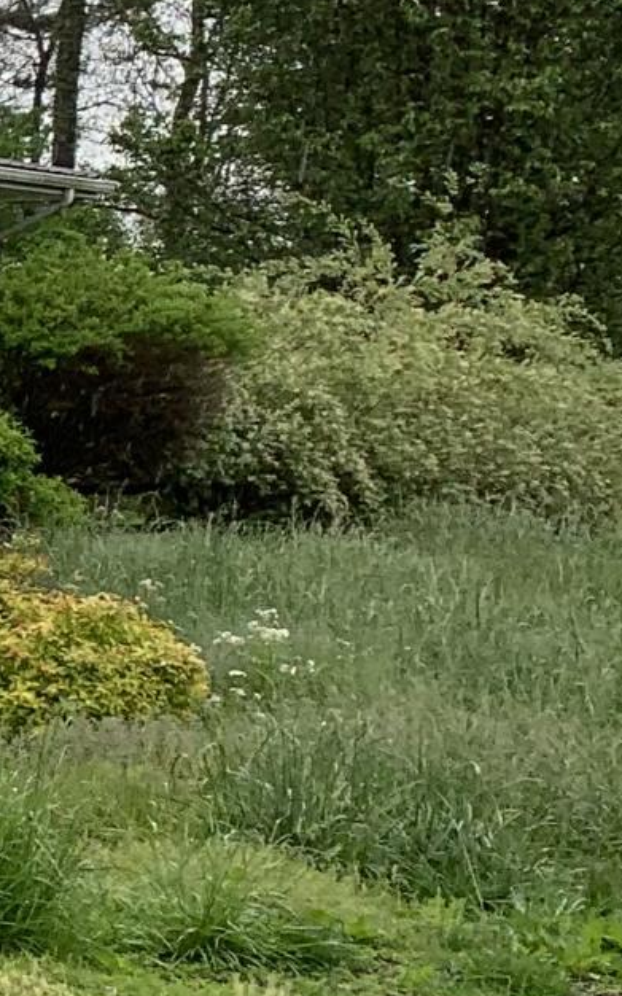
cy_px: 383
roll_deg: -0.8
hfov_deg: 7.9
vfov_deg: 15.8
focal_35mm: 132
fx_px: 3582
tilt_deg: -0.4
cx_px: -1486
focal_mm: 4.25
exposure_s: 1/375
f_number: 1.8
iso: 25
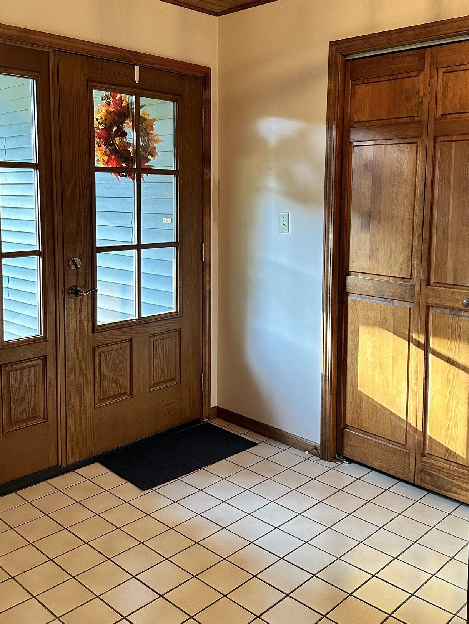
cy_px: 247
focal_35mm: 34
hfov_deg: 41.8
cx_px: 234
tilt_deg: -6.0
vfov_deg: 53.5
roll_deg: -0.5
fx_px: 614
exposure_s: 1/60
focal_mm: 6.86
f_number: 1.78
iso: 250
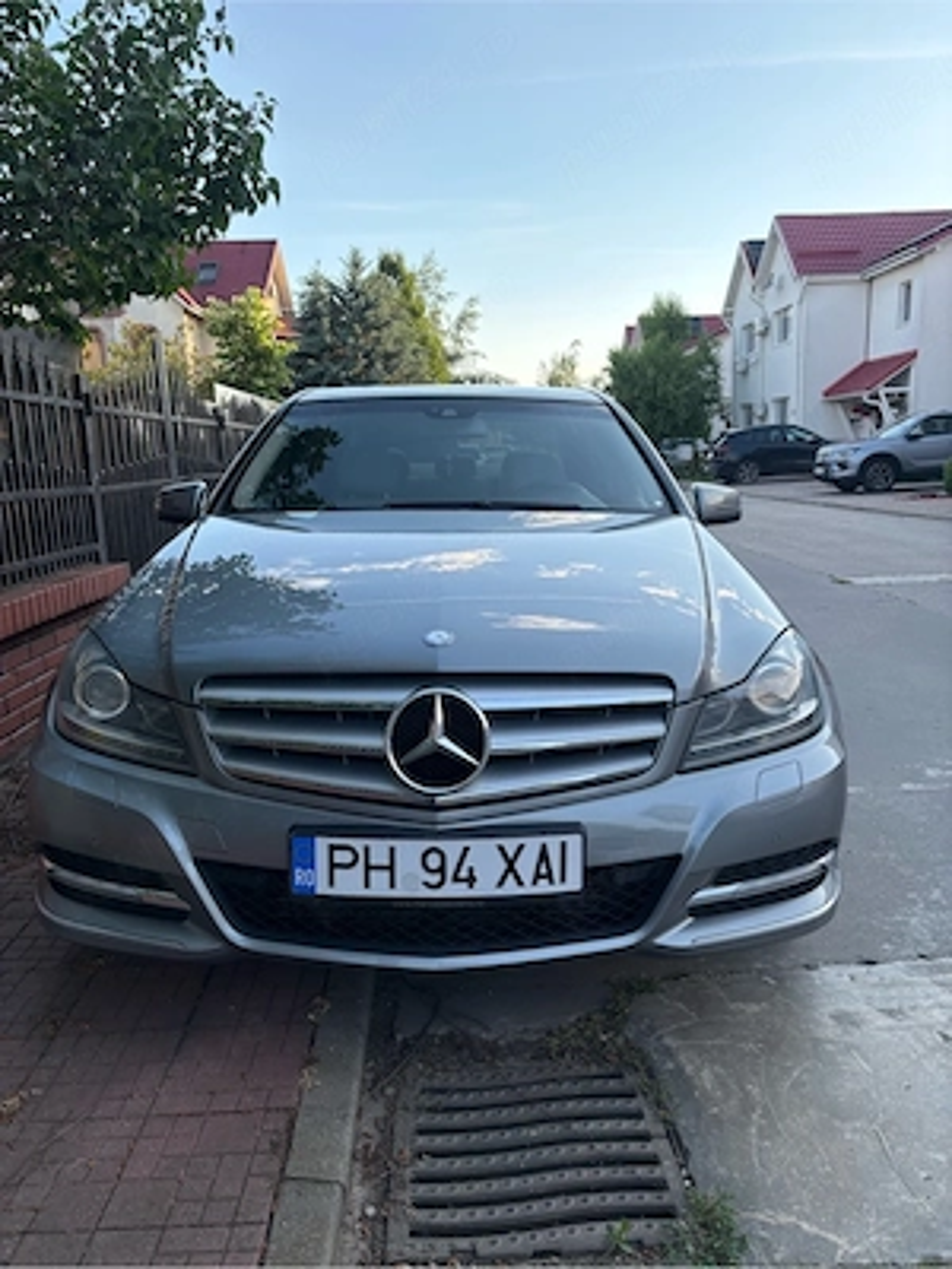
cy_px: 634
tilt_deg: -10.8
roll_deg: +1.3
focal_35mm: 26
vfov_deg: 67.3
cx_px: 476
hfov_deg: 53.1
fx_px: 953
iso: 64
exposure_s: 1/701
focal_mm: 5.96
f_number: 1.6
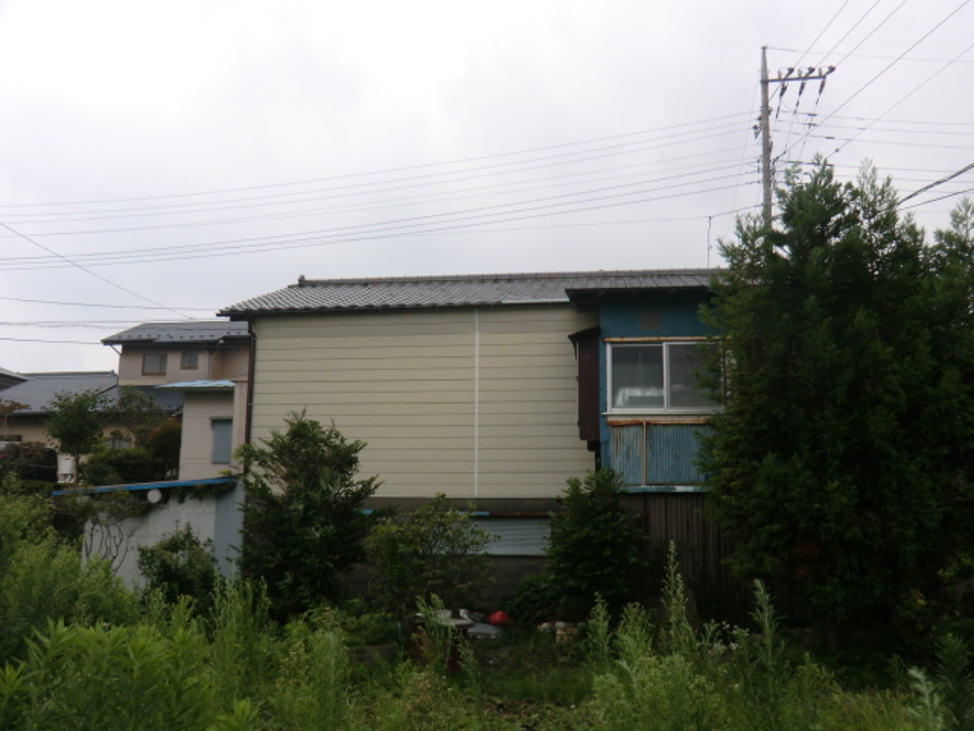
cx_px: 487
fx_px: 816
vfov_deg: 48.2
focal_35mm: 29
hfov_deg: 61.7
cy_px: 366
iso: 80
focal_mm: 5.2
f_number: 3.5
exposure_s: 1/60
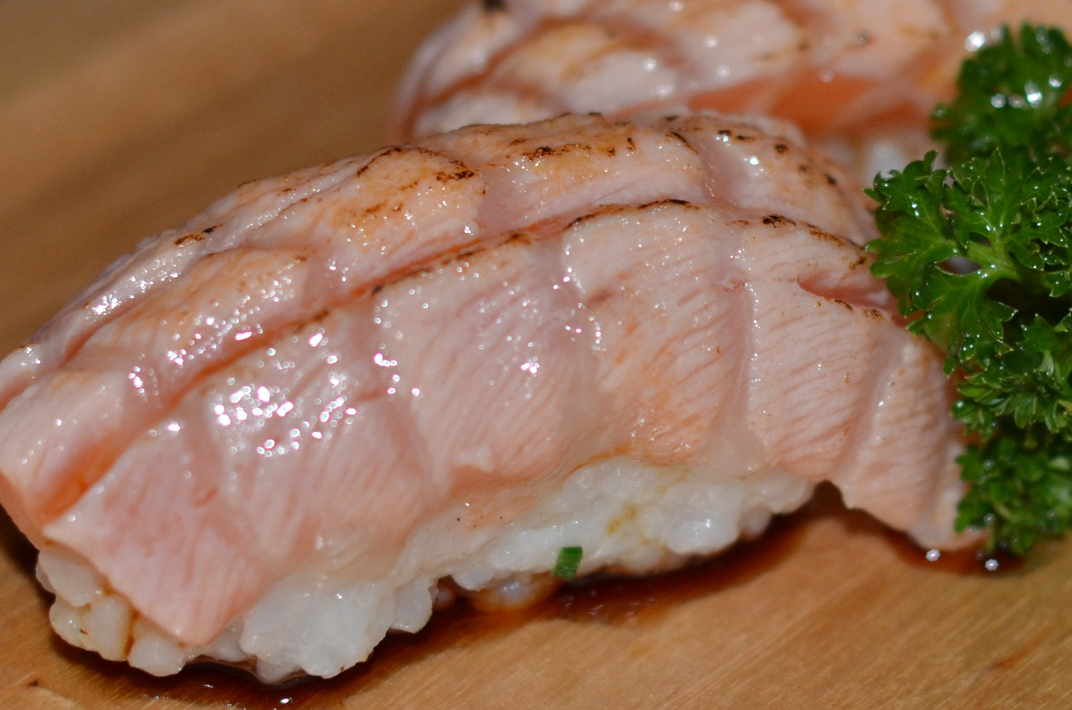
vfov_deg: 8.5
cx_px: 678
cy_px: 245
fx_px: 4755
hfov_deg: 12.9
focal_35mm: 160
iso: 640
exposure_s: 1/60
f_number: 2.8
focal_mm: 50
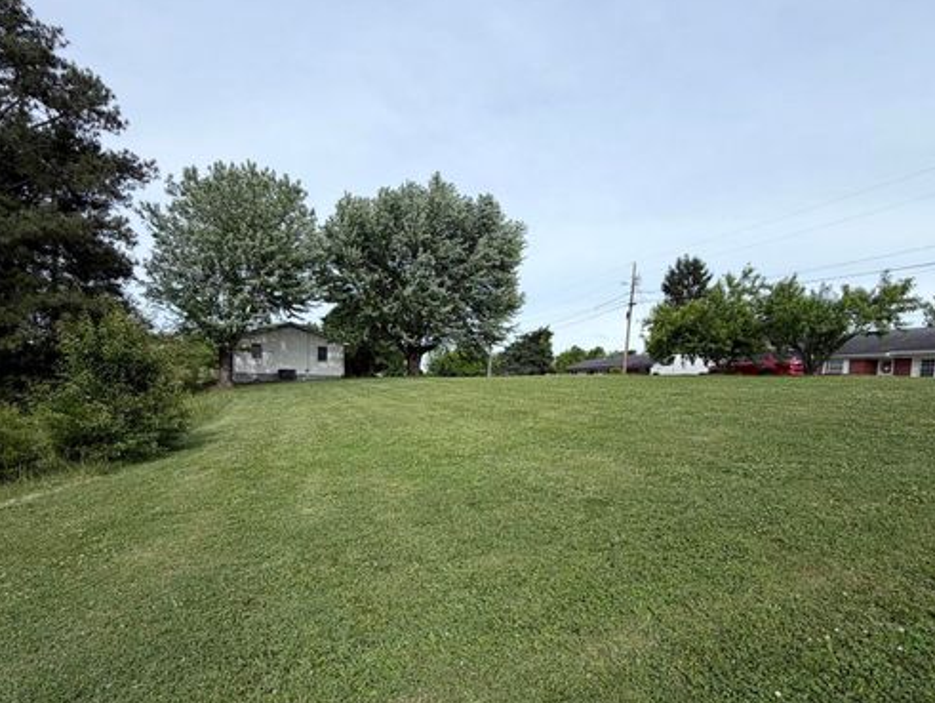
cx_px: 467
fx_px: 514
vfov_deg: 67.7
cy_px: 439
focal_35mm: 19
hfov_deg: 84.6
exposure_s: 1/770
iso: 20
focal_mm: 2.22
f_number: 2.2
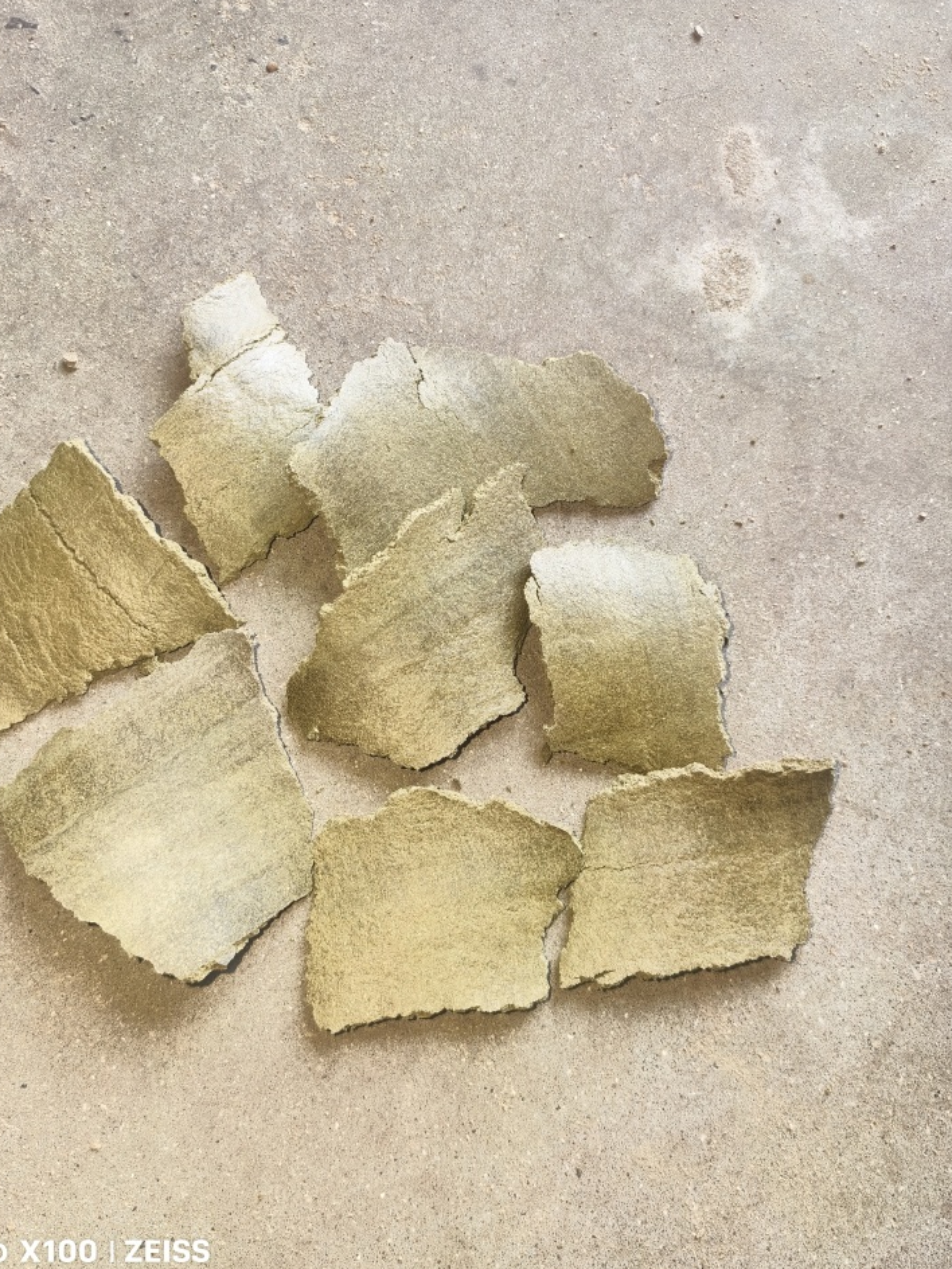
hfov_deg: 53.0
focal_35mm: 26
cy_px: 626
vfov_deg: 67.3
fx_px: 953
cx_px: 434
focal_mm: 5.6
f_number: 1.57
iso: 201
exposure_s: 1/100
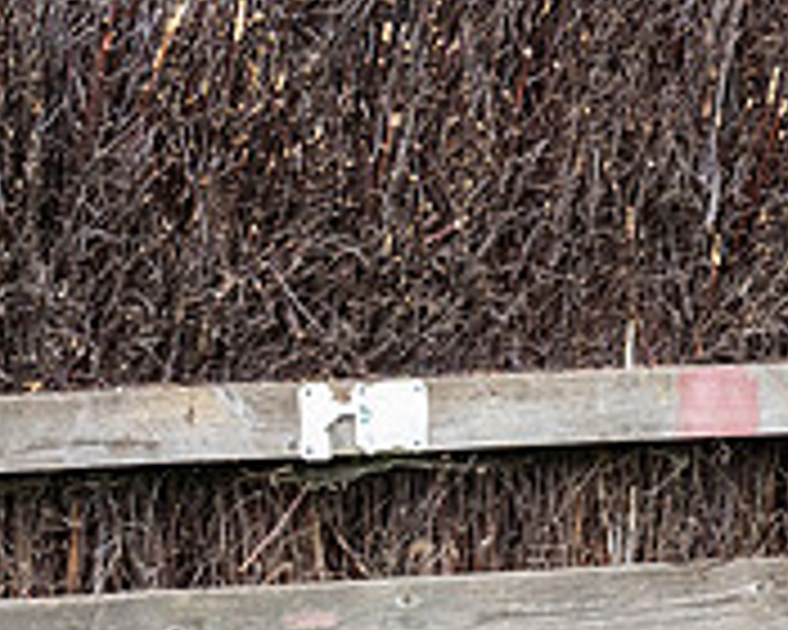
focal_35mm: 543
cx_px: 1256
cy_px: -171
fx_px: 12664
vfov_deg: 2.8
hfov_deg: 3.5
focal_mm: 87
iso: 640
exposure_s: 1/3200
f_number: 4
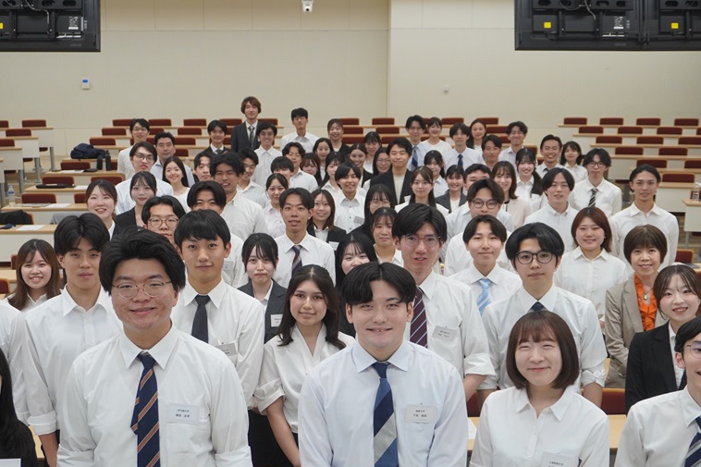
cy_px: 306
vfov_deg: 30.5
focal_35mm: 44
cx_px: 338
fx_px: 851
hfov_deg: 44.8
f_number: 4
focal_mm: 21
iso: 640
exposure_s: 1/160
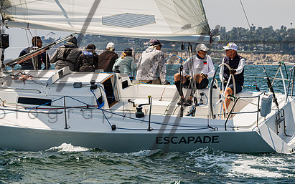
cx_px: 117
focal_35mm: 268
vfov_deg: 4.9
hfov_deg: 7.8
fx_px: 2155
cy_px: 59
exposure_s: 1/1600
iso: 500
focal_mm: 180
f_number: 8
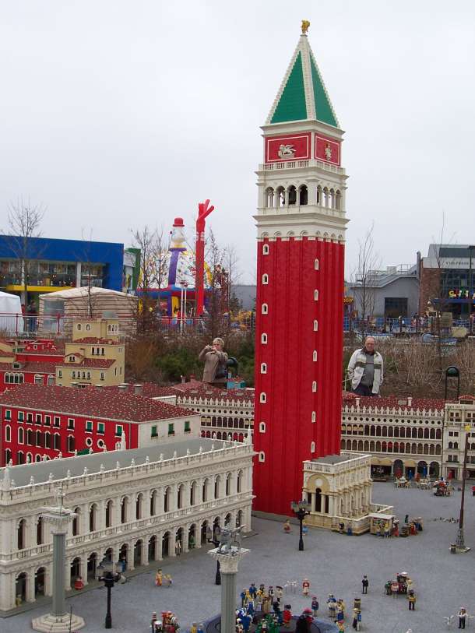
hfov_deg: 31.5
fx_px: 841
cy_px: 316
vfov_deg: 41.2
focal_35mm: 46
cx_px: 238
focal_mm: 7
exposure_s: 1/180
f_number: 5.6
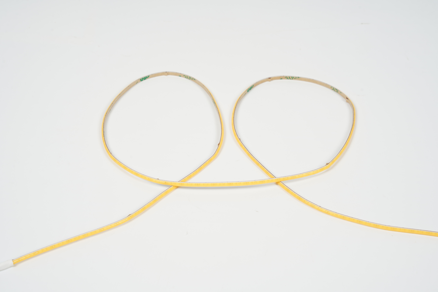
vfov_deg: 11.9
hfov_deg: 17.8
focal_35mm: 115
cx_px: 219
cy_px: 146
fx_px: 1399
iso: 100
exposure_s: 1/125
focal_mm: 115
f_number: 14
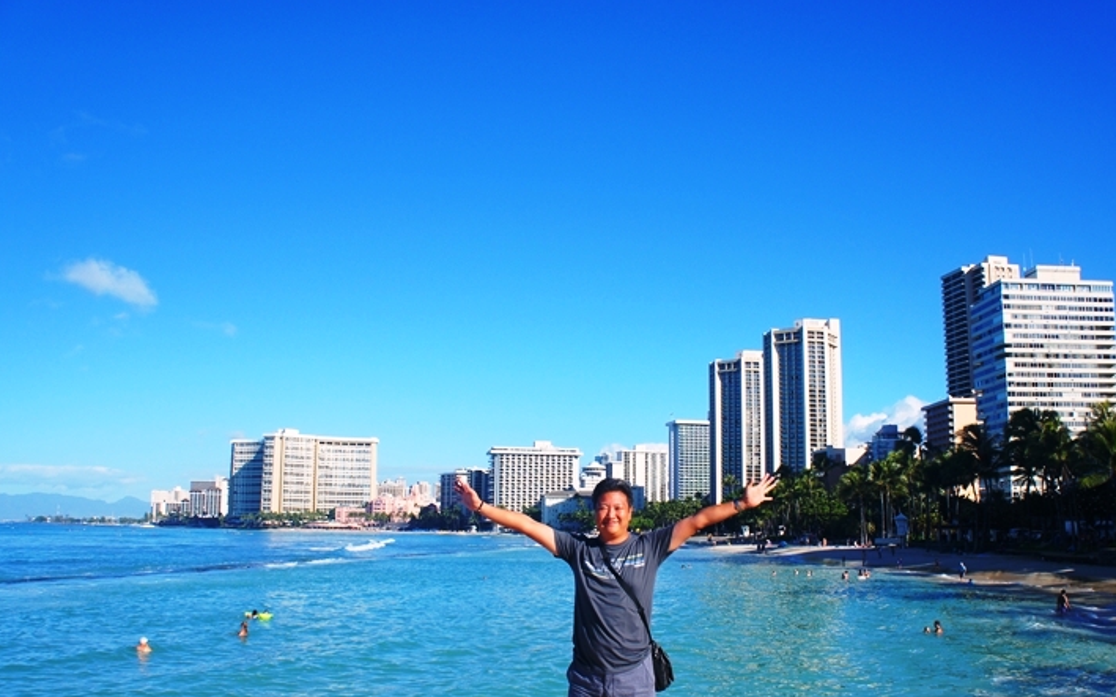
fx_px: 943
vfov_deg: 40.5
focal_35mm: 31
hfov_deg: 61.2
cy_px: 408
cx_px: 603
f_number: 8
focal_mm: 18
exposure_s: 1/640
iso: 200
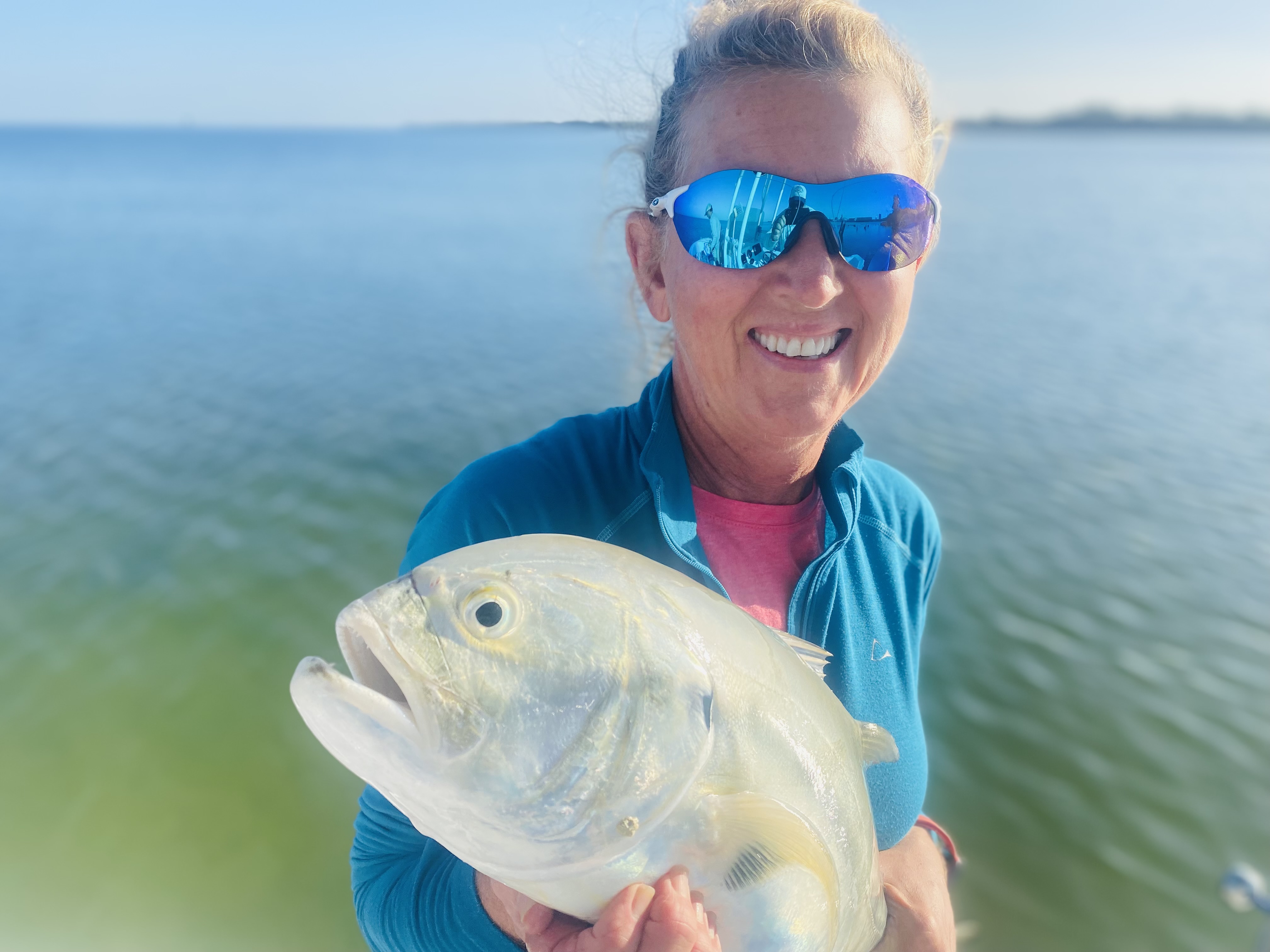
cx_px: 635
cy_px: 476
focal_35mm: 26
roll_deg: -2.0
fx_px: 954
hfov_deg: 67.3
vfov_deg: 53.1
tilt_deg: -19.1
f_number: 1.8
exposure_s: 1/1808
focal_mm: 4.25
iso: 32
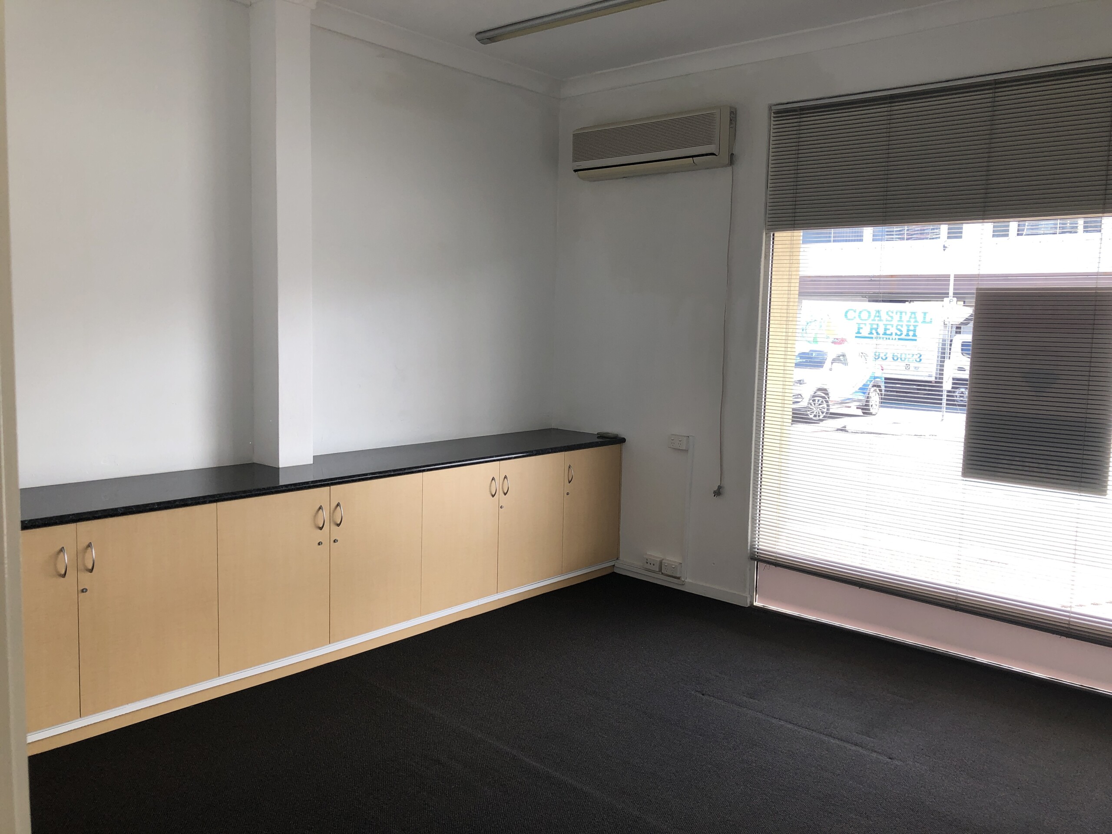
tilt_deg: -5.2
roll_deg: -0.8
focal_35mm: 28
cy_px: 417
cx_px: 556
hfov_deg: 63.4
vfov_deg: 49.7
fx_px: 899
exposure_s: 1/120
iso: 25
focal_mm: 3.99
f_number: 1.8
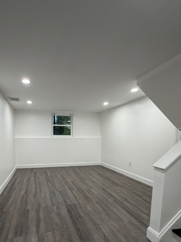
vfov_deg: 83.0
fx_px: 132
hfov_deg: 67.0
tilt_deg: -5.1
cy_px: 152
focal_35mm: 19
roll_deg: -0.4
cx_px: 62
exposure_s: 1/120
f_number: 2.2
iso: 320
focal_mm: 2.22
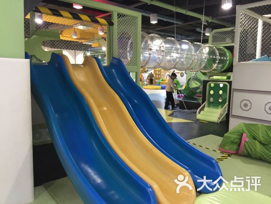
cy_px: 102
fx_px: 227
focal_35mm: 29
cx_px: 136
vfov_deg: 48.2
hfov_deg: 61.7
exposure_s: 1/17
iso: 160
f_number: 2.2
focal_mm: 4.15
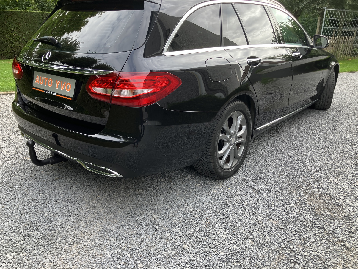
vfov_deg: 49.7
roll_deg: -0.5
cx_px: 179
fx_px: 290
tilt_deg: -19.5
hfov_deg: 63.4
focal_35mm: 28
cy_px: 134
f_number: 1.8
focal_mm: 3.99
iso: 25
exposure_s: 1/155
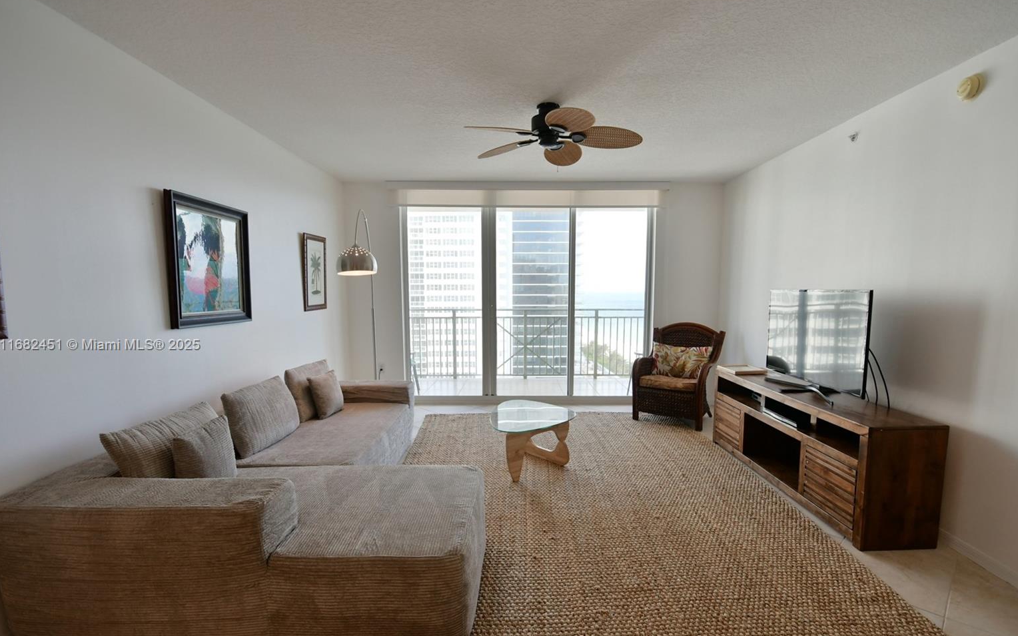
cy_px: 346
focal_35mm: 16
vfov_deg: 71.1
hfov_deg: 97.8
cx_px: 520
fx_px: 444
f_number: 6.3
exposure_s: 1/100
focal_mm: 10
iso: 1000
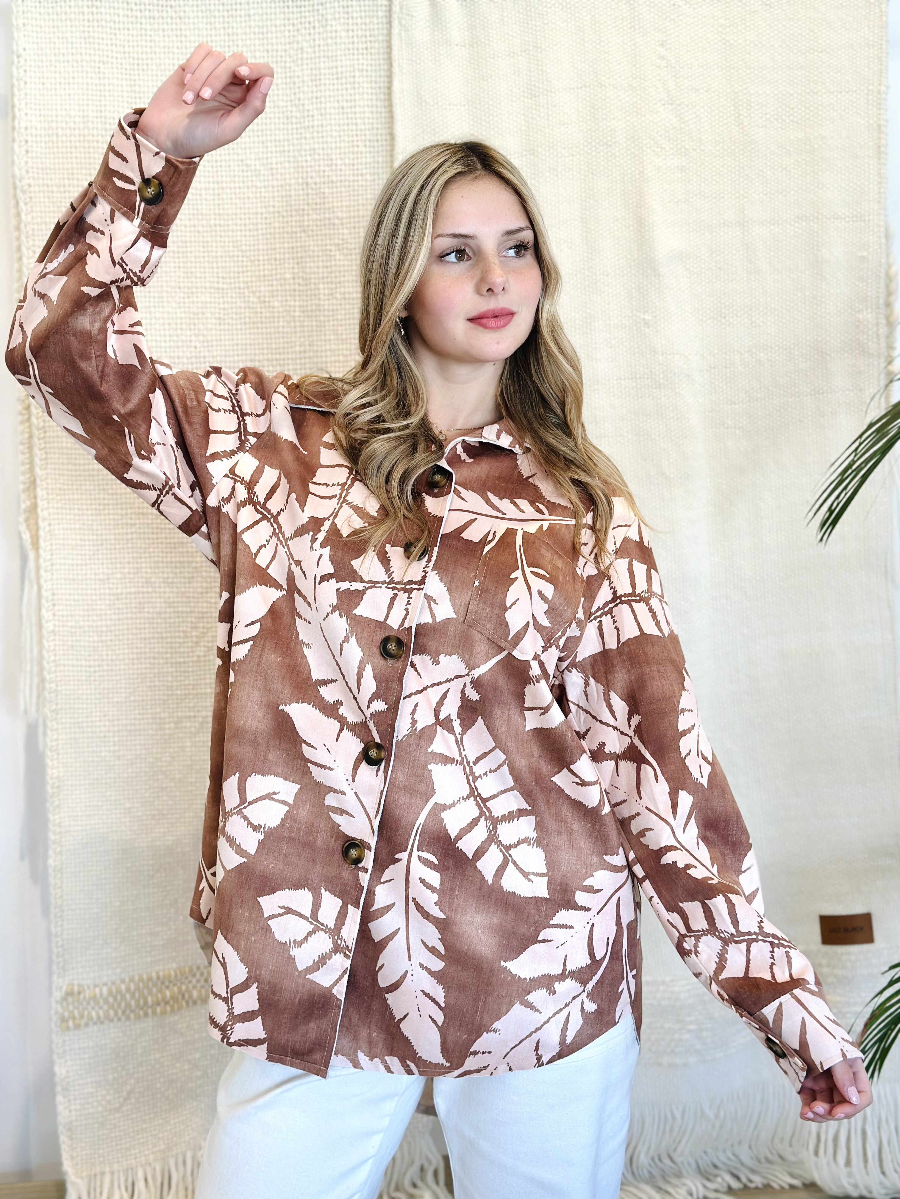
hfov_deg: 30.3
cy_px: 600
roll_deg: +0.6
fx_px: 1664
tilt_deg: -4.1
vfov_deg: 39.7
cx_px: 450
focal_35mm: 48
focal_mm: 6.86
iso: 64
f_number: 1.78
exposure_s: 1/113
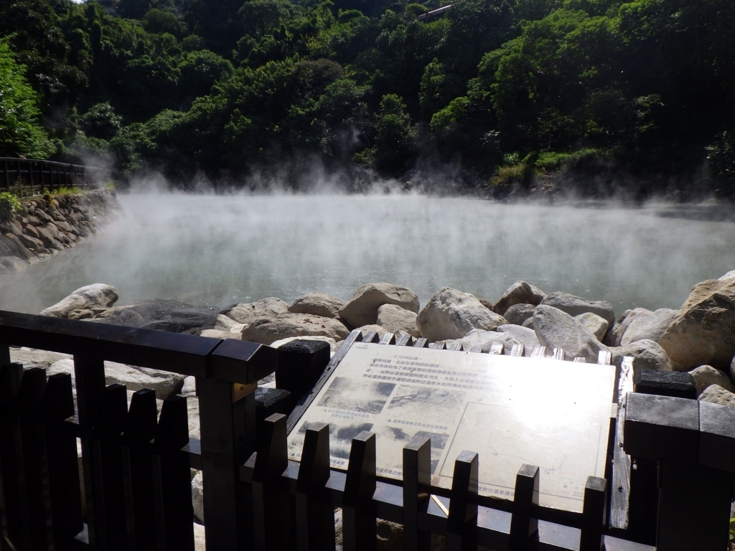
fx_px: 595
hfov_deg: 63.4
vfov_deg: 49.7
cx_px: 368
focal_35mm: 28
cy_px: 276
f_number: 4.2
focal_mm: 5
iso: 125
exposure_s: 1/1250
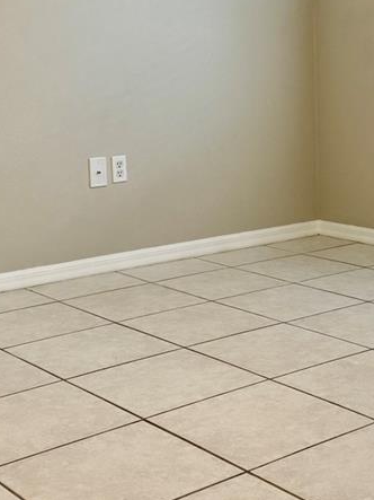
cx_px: 260
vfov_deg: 29.5
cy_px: 143
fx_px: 937
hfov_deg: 22.4
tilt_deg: -5.5
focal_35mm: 65
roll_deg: +1.7
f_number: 1.78
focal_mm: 6.76
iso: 80
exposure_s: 1/158
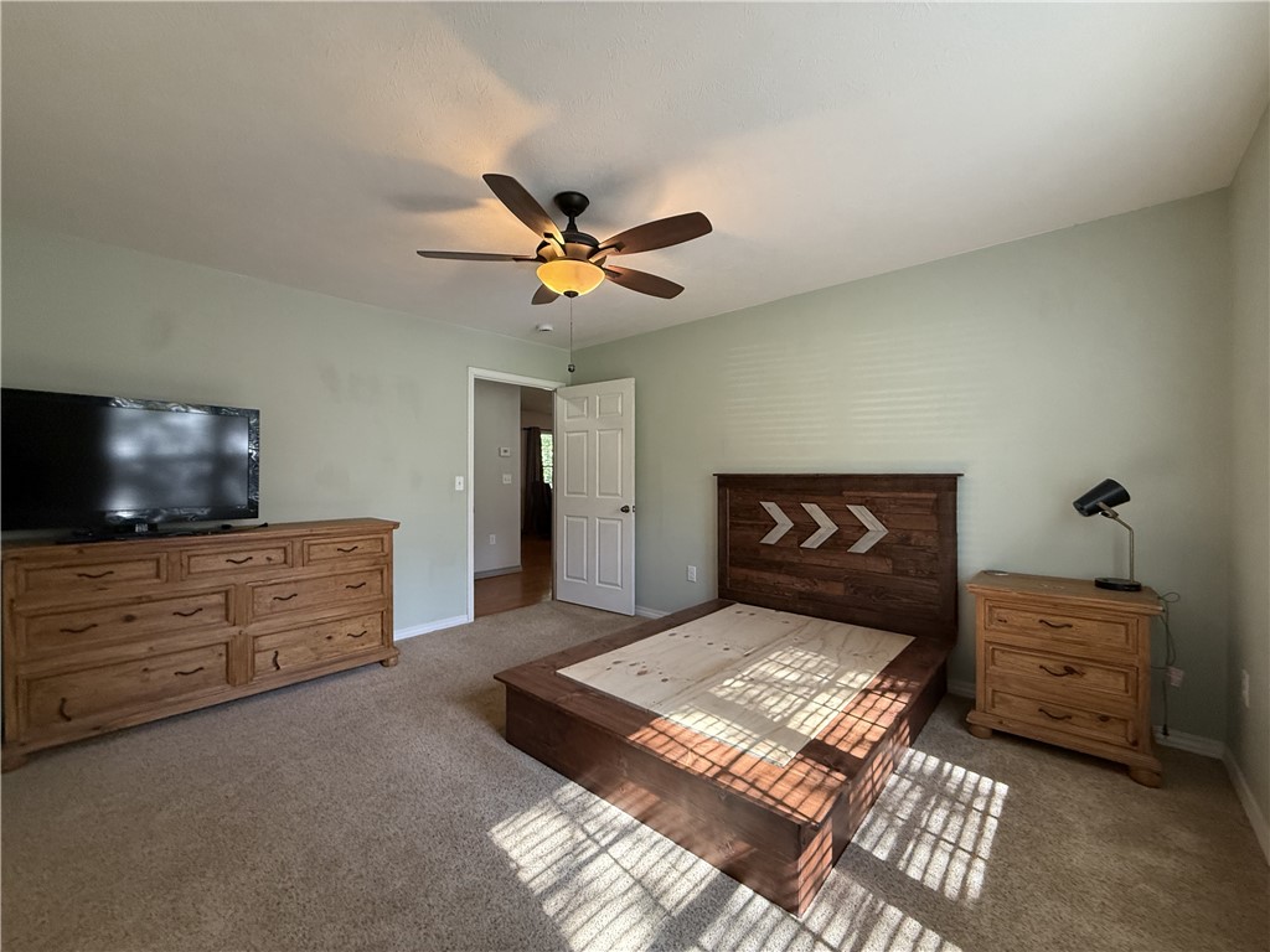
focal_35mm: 14
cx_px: 635
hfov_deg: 102.1
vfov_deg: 85.7
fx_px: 514
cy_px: 476
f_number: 2.2
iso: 400
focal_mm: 2.22
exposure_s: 1/120
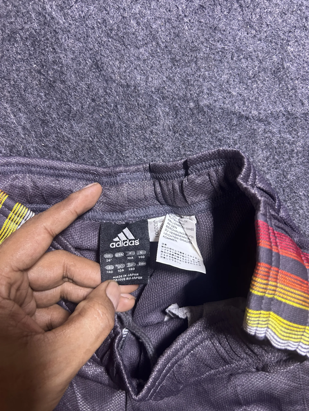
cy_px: 206
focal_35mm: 26
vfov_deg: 67.3
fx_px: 309
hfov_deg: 53.1
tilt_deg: -75.8
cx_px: 154
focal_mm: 5.7
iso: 320
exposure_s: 1/50
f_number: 1.5
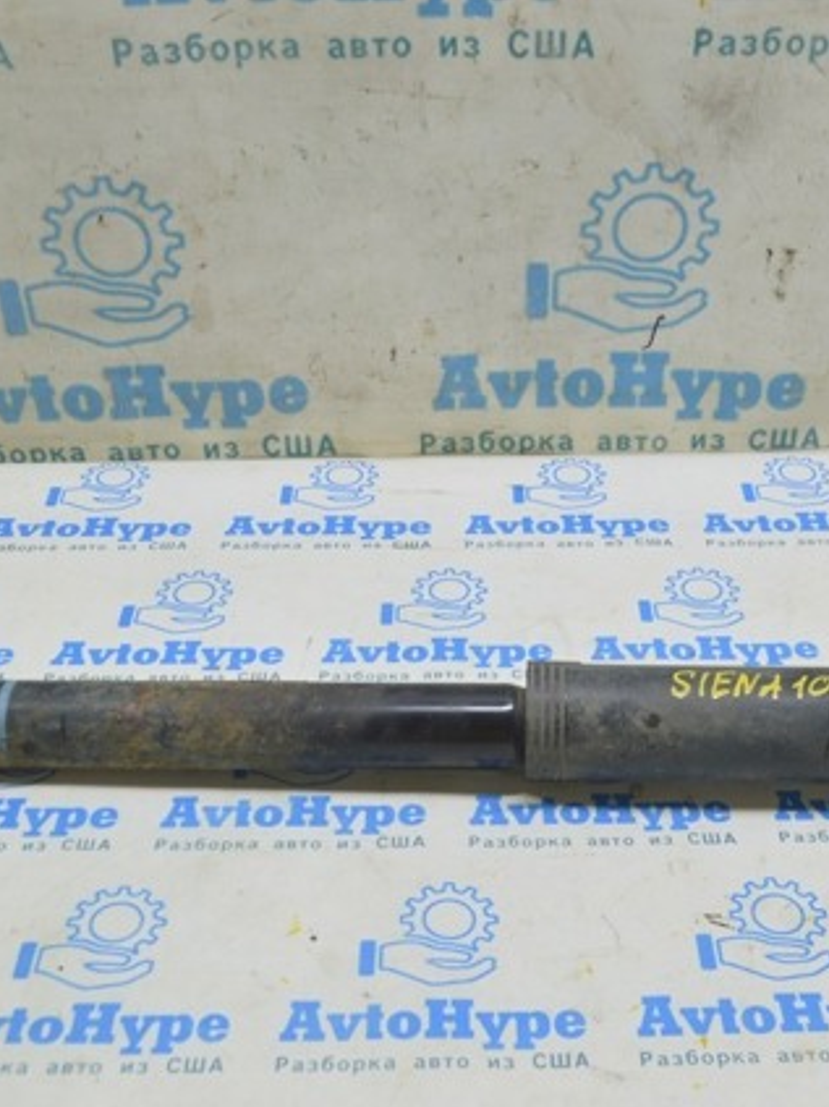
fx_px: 1533
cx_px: 473
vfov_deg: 39.7
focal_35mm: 48
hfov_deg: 30.2
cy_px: 554
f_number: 5.6
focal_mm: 22
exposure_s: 1/20
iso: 400
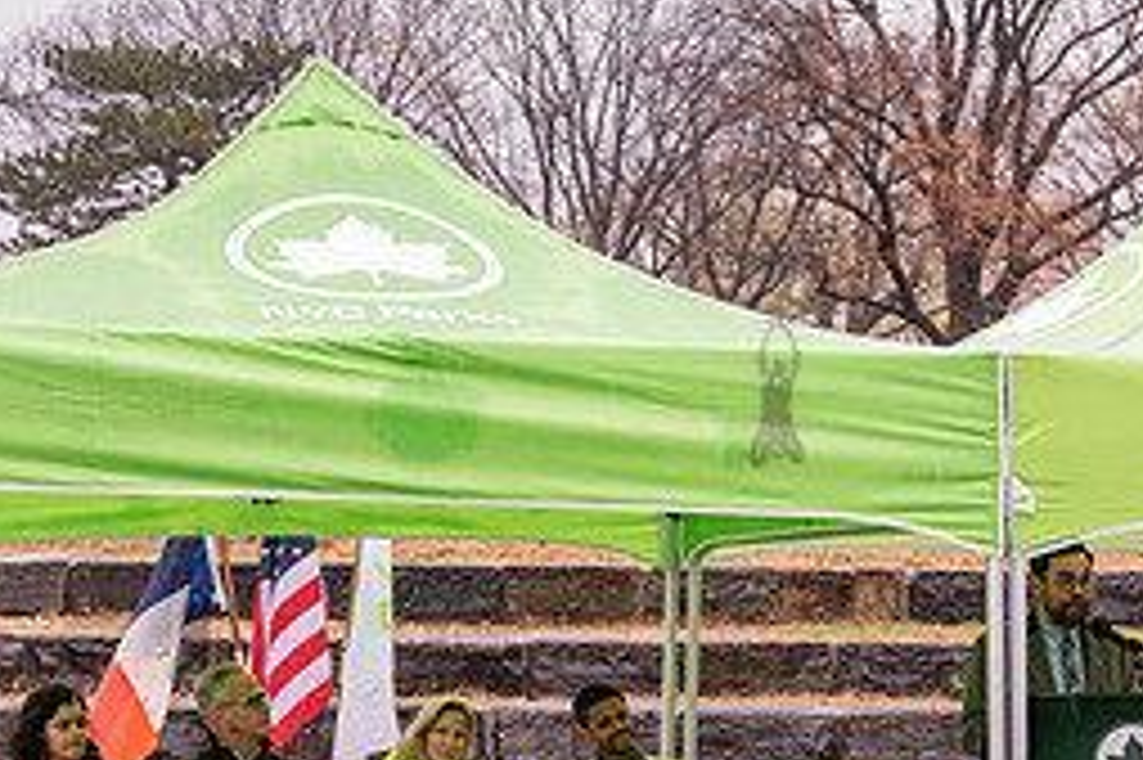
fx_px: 2475
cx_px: 774
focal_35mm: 78
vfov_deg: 17.0
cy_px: 821
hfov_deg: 25.8
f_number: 5.6
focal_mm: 34
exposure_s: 1/400
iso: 640
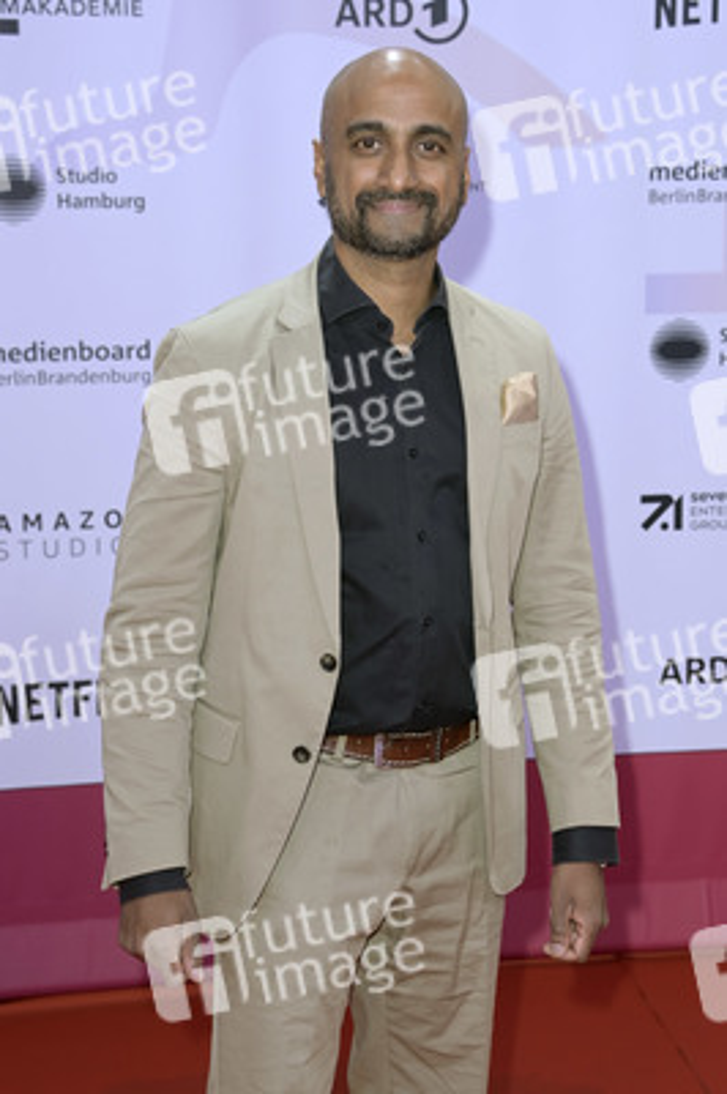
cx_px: 364
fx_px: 1881
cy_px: 547
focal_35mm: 62
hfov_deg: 21.9
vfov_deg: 32.4
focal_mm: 62
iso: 400
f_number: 5.6
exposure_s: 1/250
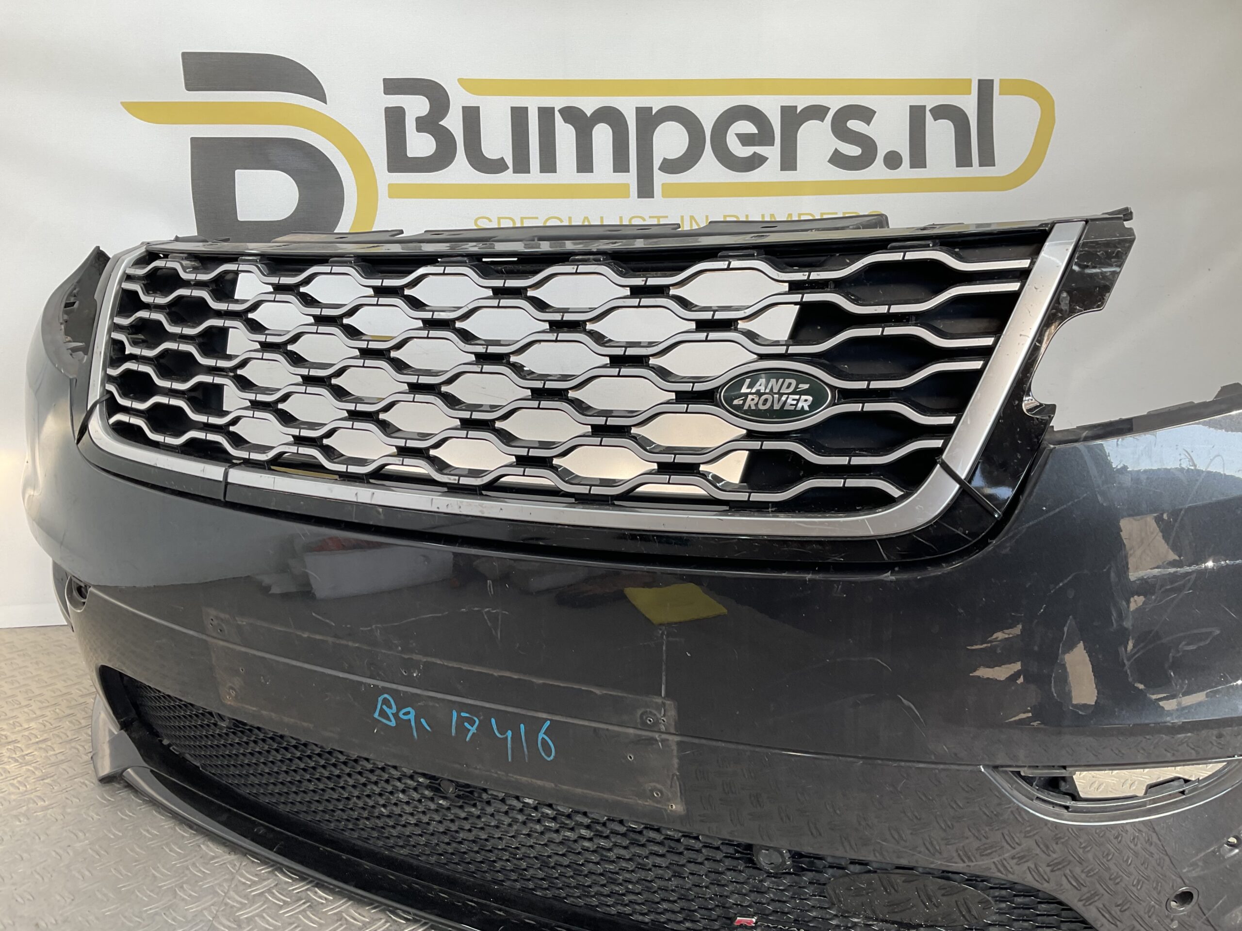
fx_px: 1041
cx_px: 621
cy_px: 466
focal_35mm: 29
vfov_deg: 48.2
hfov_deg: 61.7
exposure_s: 1/135
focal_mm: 3
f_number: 1.8
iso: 16
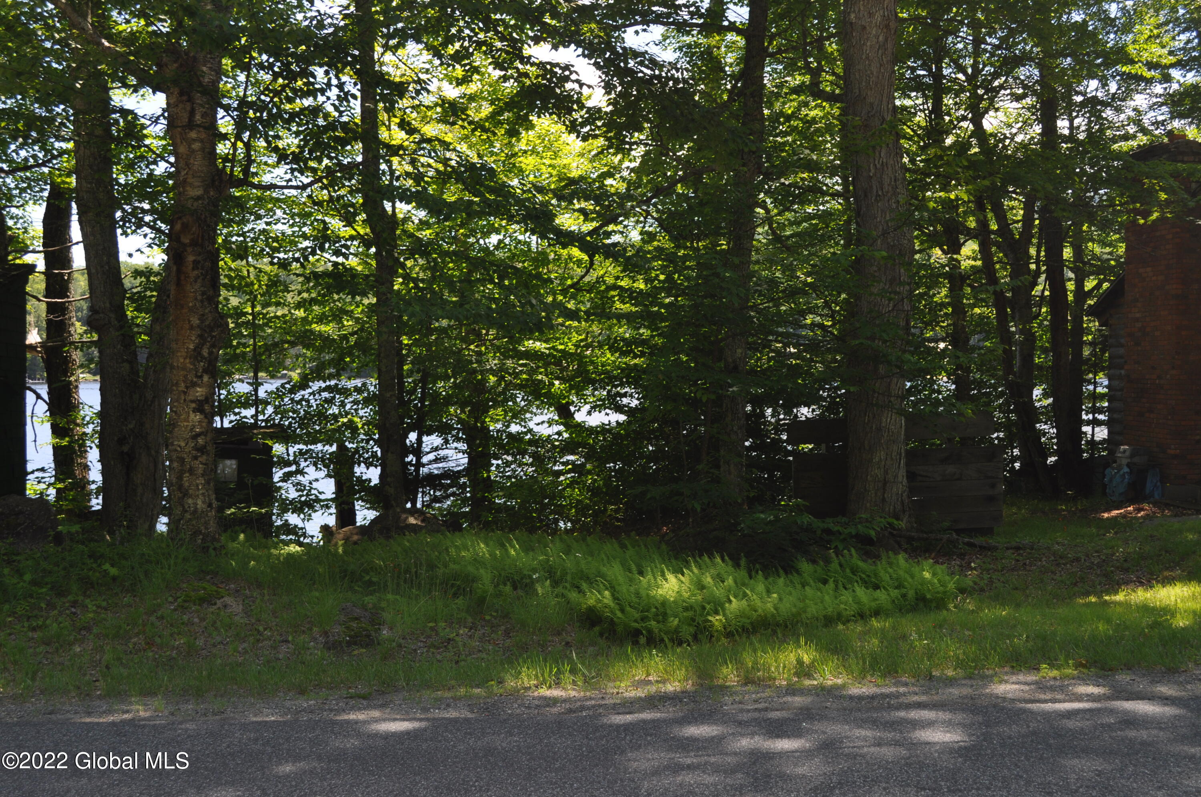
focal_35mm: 44
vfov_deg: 30.8
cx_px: 600
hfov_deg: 45.0
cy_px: 398
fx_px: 1449
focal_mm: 29
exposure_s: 1/200
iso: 200
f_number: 6.3
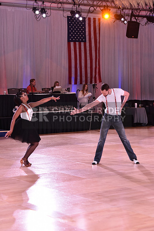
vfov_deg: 23.9
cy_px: 116
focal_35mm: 85
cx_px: 77
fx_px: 545
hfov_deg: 16.1
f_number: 5
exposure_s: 1/160
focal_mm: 85
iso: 1600
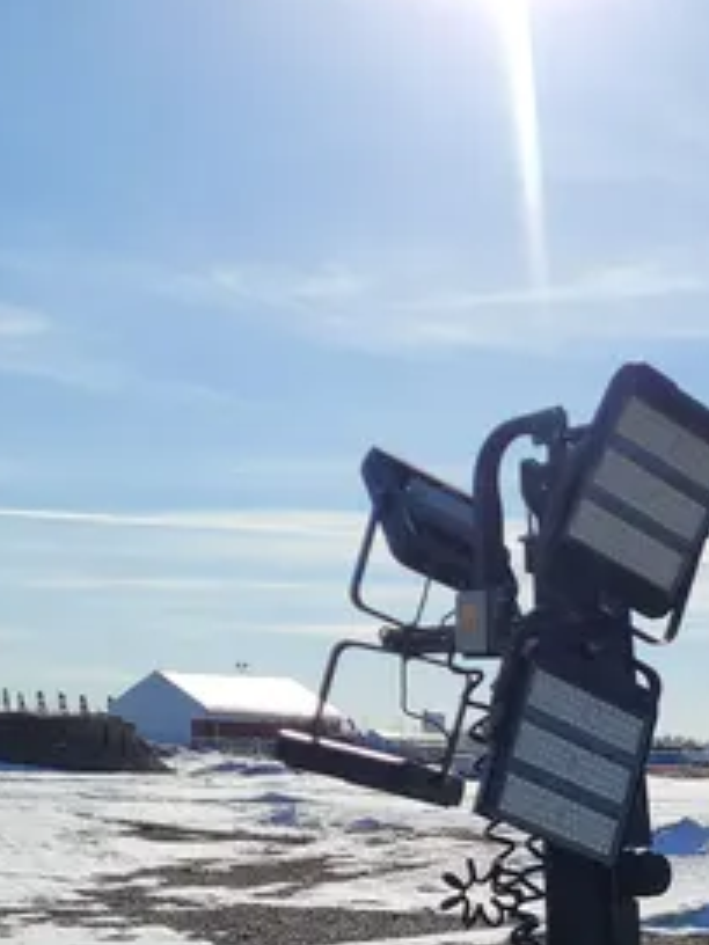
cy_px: 1016
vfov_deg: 25.9
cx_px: 660
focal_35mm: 70
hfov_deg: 20.5
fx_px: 1912
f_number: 1.8
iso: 40
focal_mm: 5.4
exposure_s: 1/5116
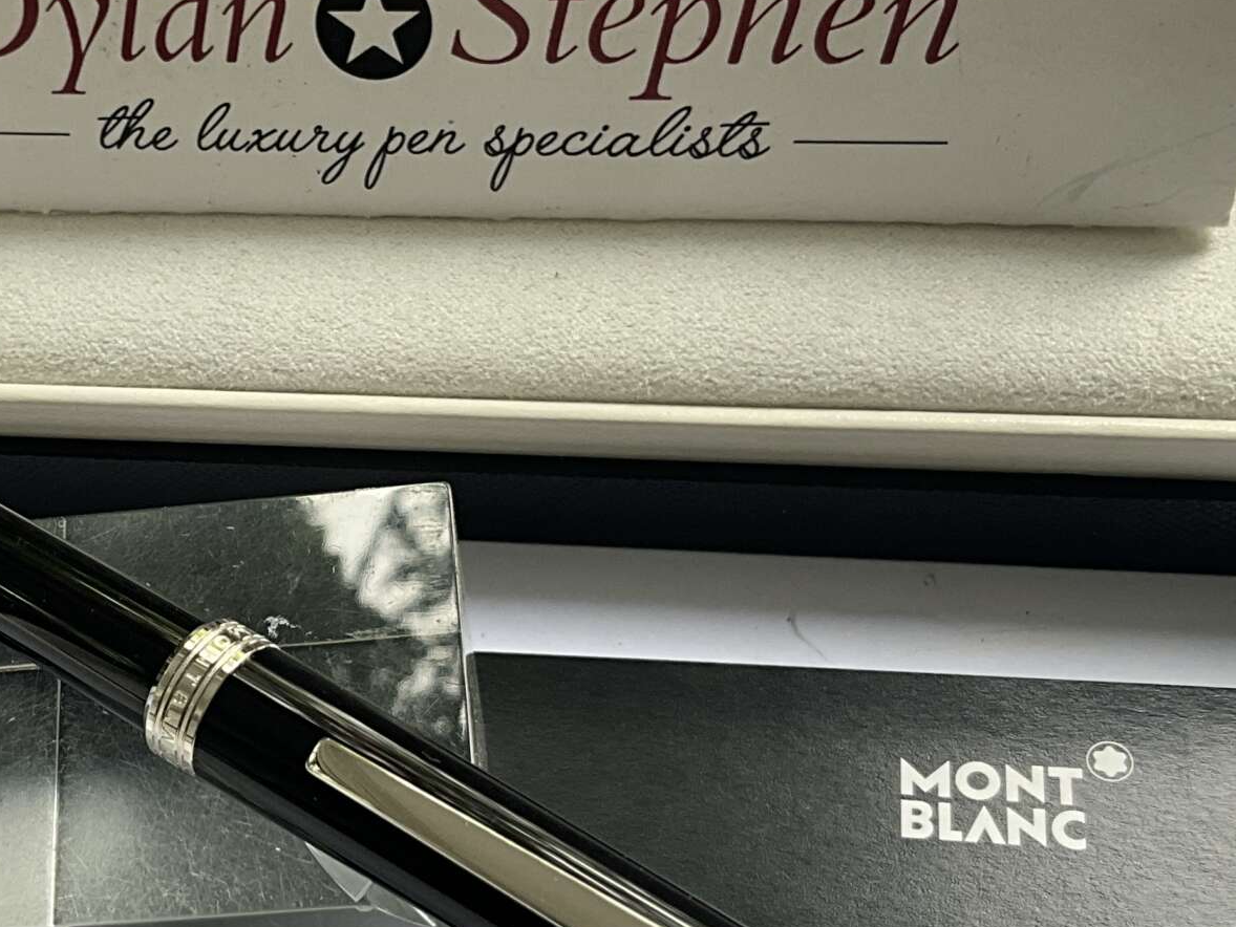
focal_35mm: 63
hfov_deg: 30.0
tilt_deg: -55.3
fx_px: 2250
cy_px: 556
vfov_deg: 23.3
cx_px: 237
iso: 32
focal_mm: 3
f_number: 1.8
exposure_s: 1/122
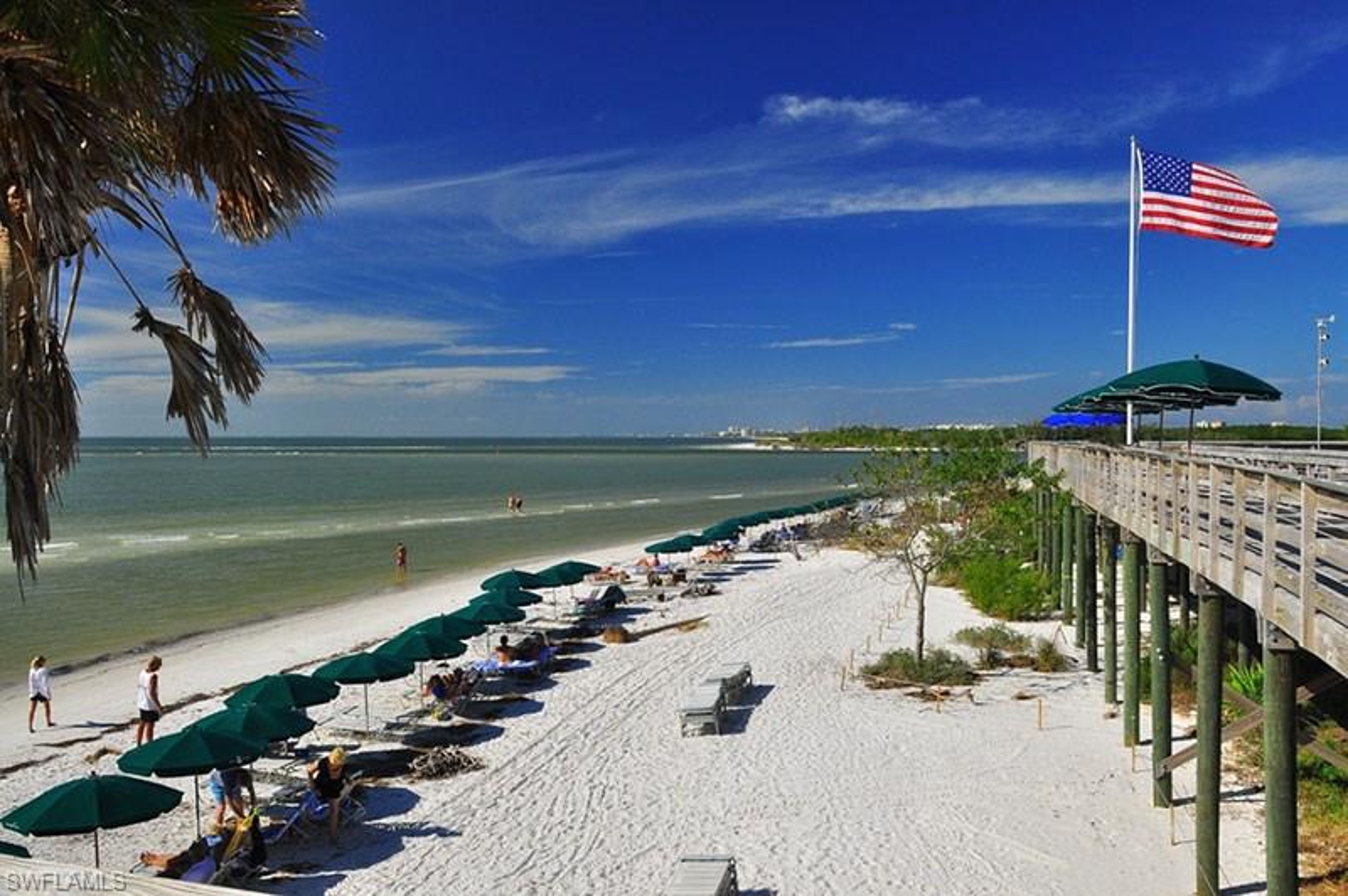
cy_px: 448
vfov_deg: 43.5
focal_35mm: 30
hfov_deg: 62.0
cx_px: 674
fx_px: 1122
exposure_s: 1/250
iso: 200
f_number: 9
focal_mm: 20
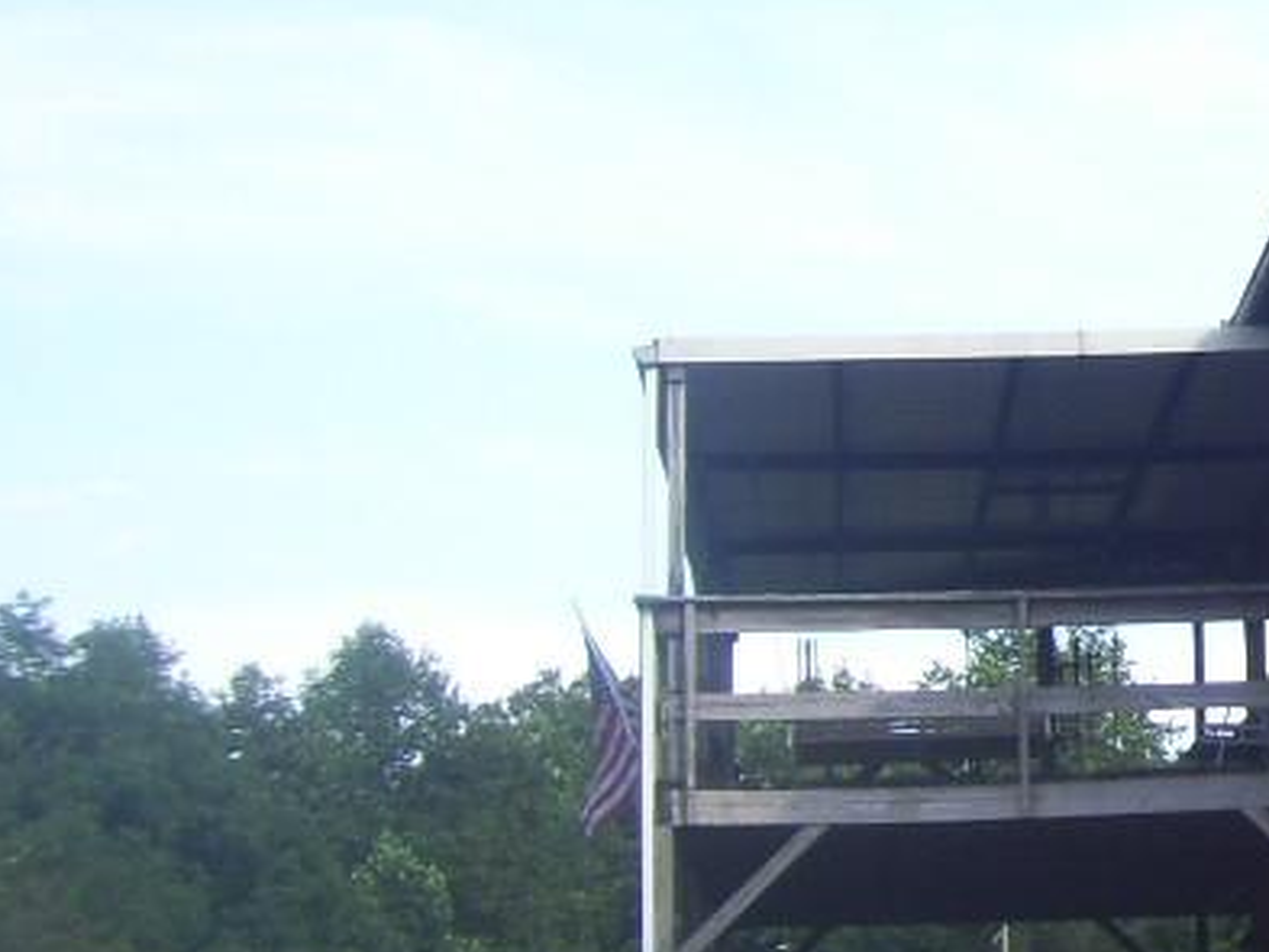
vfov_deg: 13.5
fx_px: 4034
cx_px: 1850
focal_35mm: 110
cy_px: 481
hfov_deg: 16.4
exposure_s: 1/640
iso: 80
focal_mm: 6
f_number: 2.7
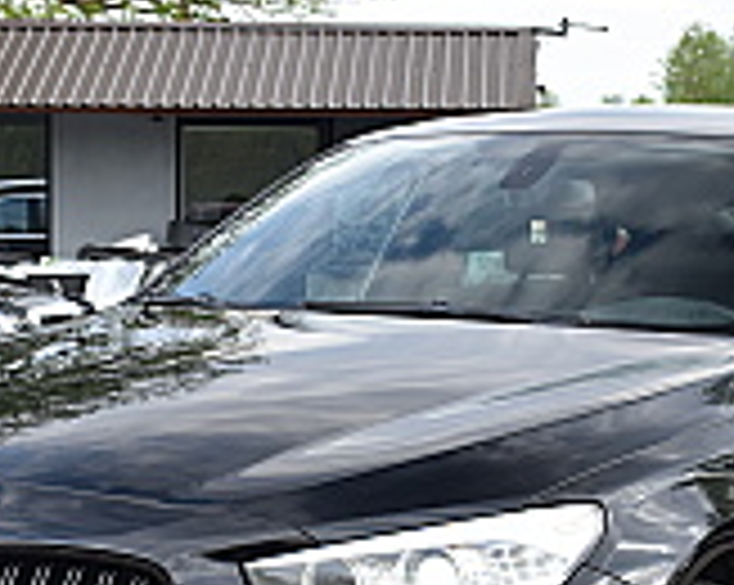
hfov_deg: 19.2
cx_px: 410
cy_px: 533
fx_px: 2173
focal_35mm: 100
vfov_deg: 15.2
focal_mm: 29
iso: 400
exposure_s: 1/125
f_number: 7.1
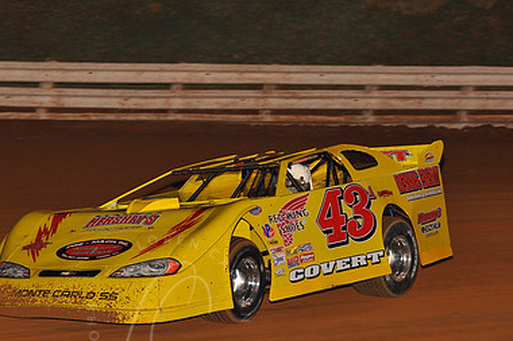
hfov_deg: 11.2
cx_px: 167
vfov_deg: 7.5
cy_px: 191
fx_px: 2606
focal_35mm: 183
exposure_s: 1/250
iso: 500
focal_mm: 120
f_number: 5.6
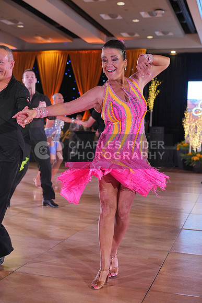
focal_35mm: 50
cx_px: 101
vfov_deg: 39.6
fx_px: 421
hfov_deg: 27.0
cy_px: 152
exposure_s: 1/400
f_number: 4
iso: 2000
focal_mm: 50
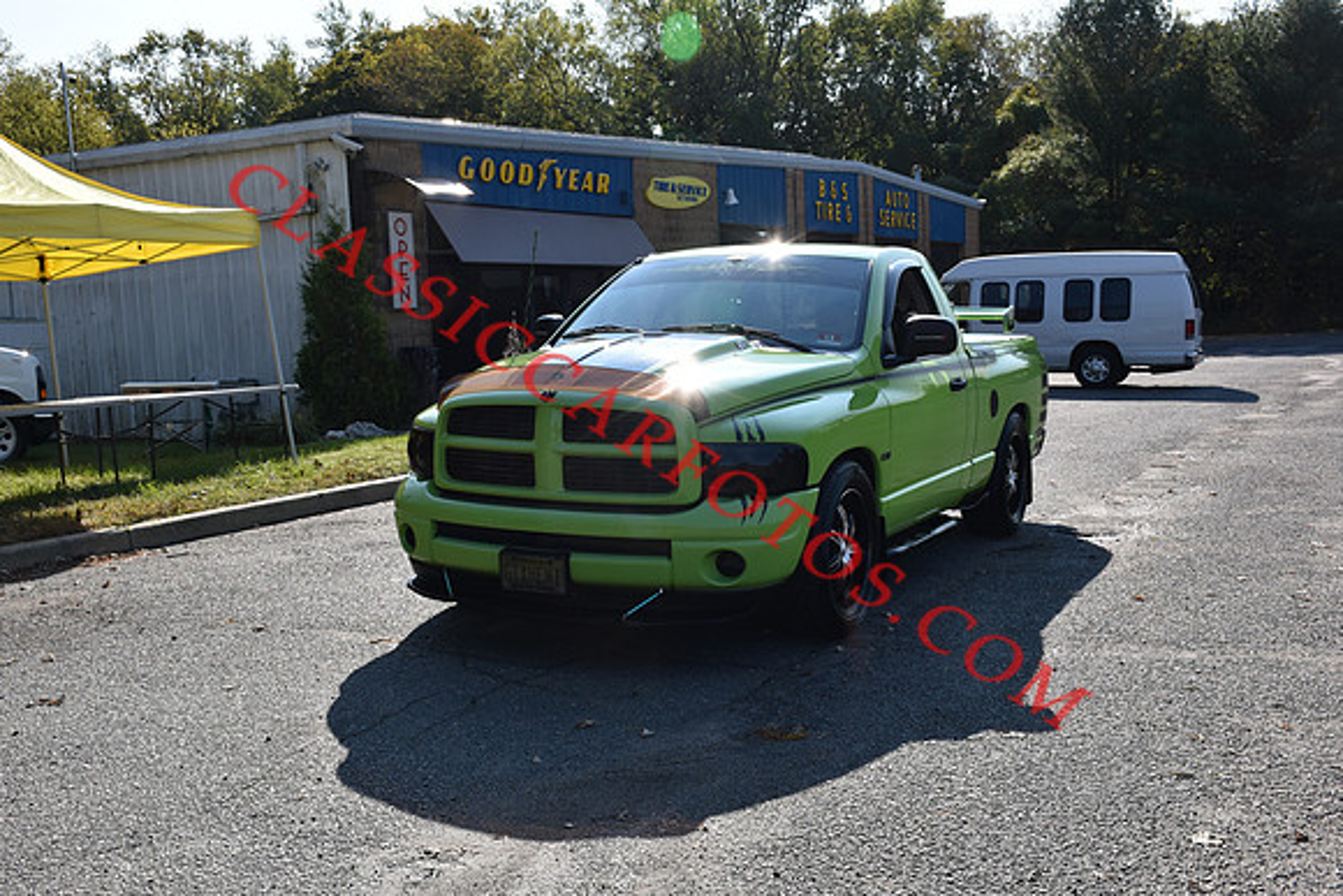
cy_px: 448
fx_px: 1343
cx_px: 672
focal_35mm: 36
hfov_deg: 53.1
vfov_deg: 36.9
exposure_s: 1/250
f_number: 8
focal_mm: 24
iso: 220
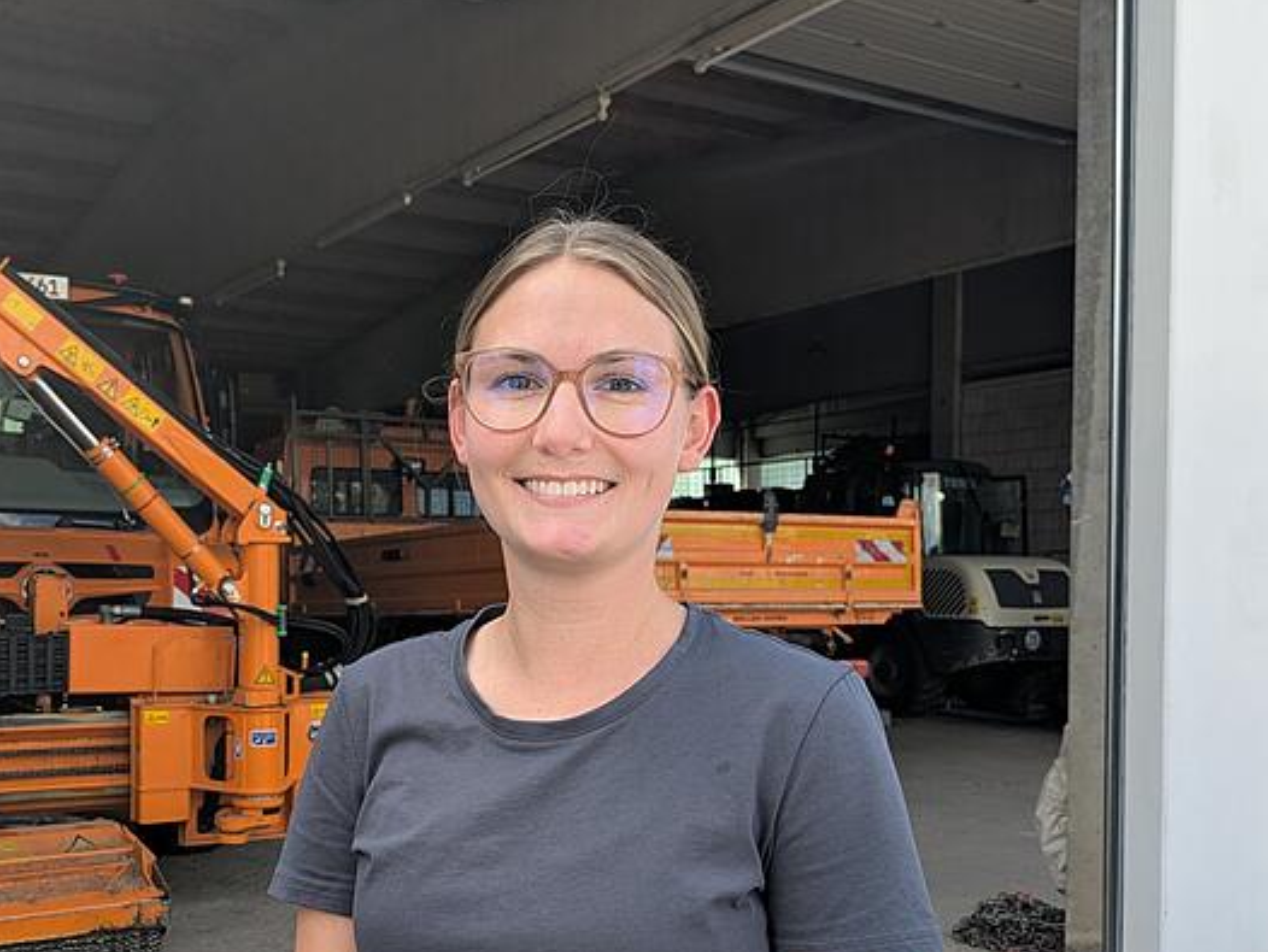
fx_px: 1393
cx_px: 518
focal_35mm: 38
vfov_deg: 37.4
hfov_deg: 48.7
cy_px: 631
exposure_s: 1/359
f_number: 1.89
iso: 44
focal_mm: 5.43
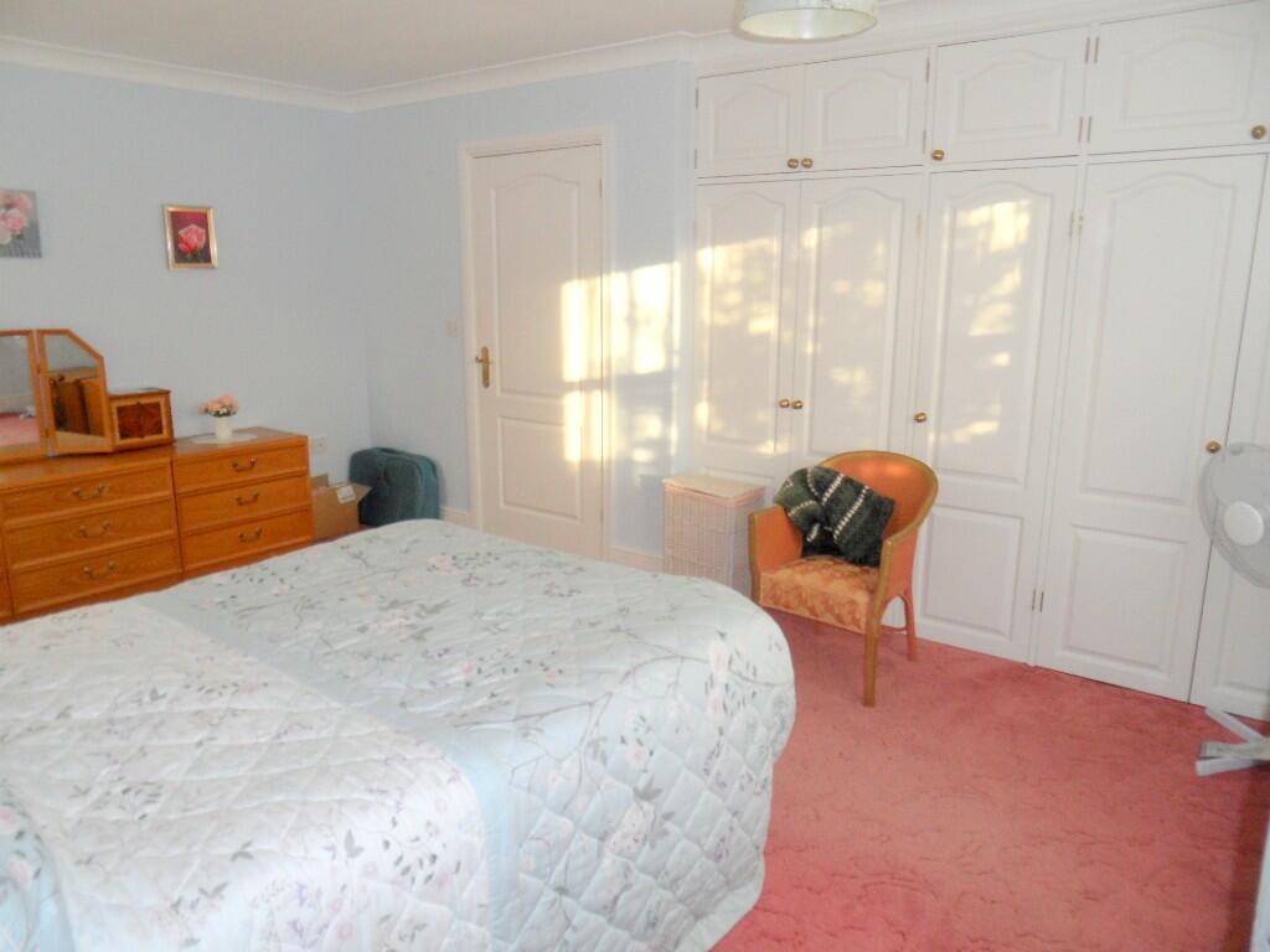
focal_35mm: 24
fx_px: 881
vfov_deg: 56.8
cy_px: 476
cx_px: 635
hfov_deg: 71.6
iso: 100
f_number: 3.2
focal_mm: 3.9
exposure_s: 1/90
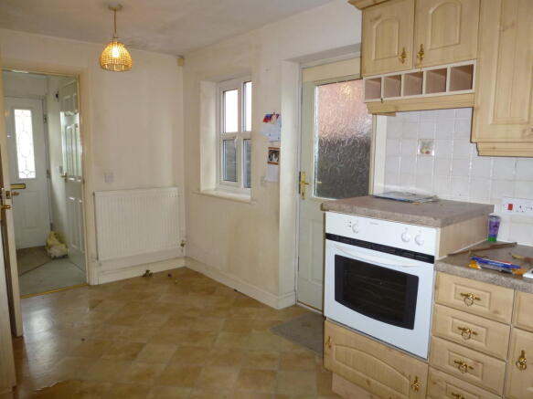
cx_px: 266
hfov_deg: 71.6
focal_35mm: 24
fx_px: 369
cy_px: 200
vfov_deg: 56.8
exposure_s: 1/60
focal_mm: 4.3
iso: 200
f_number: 3.3
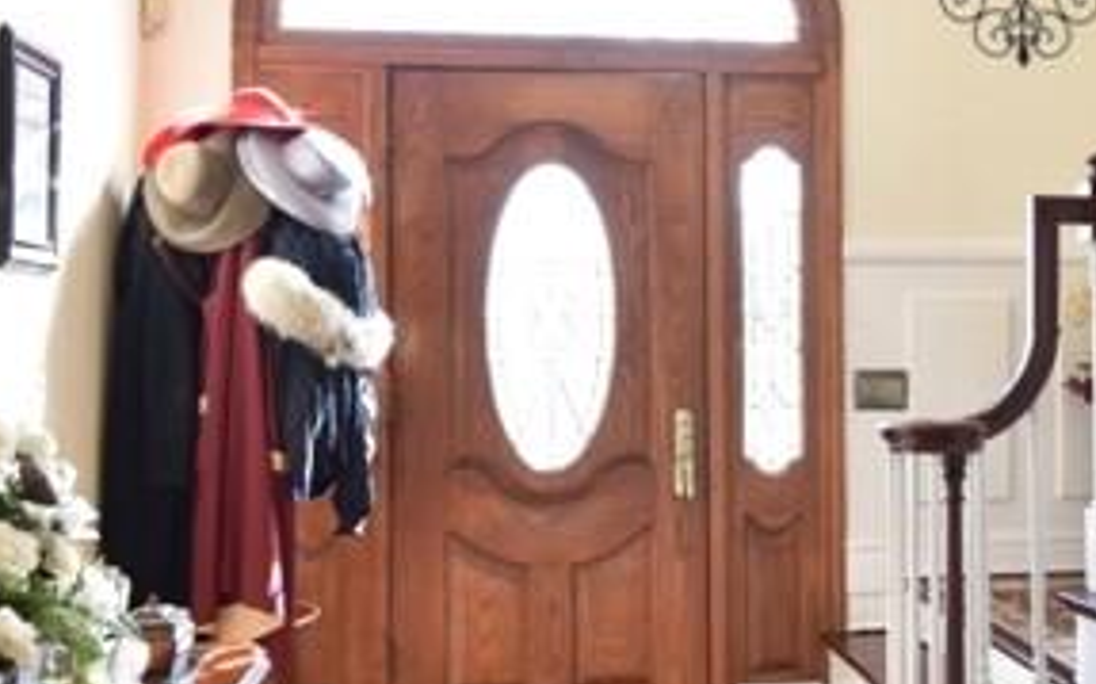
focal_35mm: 51
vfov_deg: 25.2
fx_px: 1527
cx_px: 810
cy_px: 277
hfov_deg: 38.6
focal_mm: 15
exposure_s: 1/30
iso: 400
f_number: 5
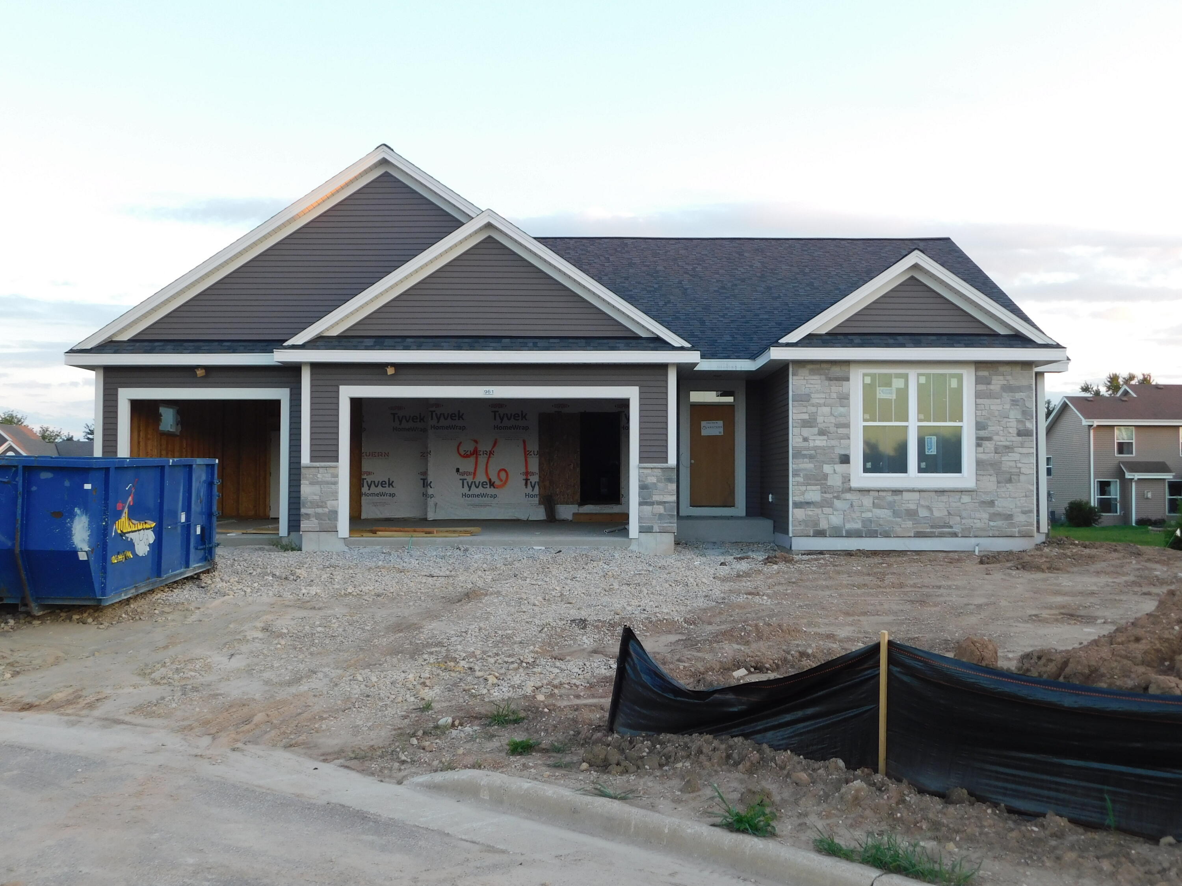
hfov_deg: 51.4
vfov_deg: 39.7
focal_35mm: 36
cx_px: 591
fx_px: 1229
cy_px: 443
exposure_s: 1/50
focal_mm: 6.3
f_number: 3.5
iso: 125
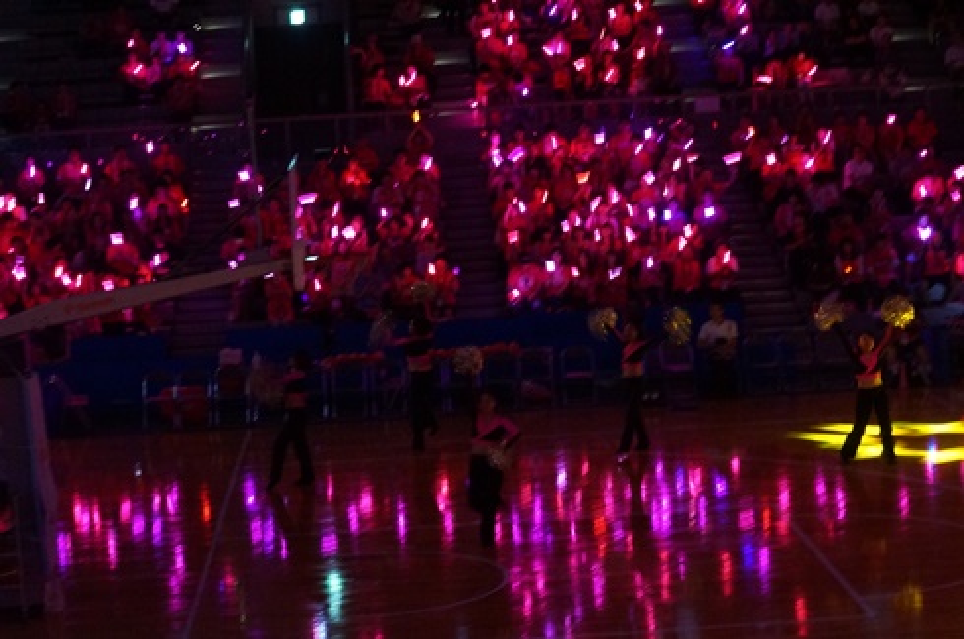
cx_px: 482
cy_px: 320
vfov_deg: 16.5
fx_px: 2206
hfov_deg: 24.7
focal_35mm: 82
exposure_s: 1/15
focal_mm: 55
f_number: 6.3
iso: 3200
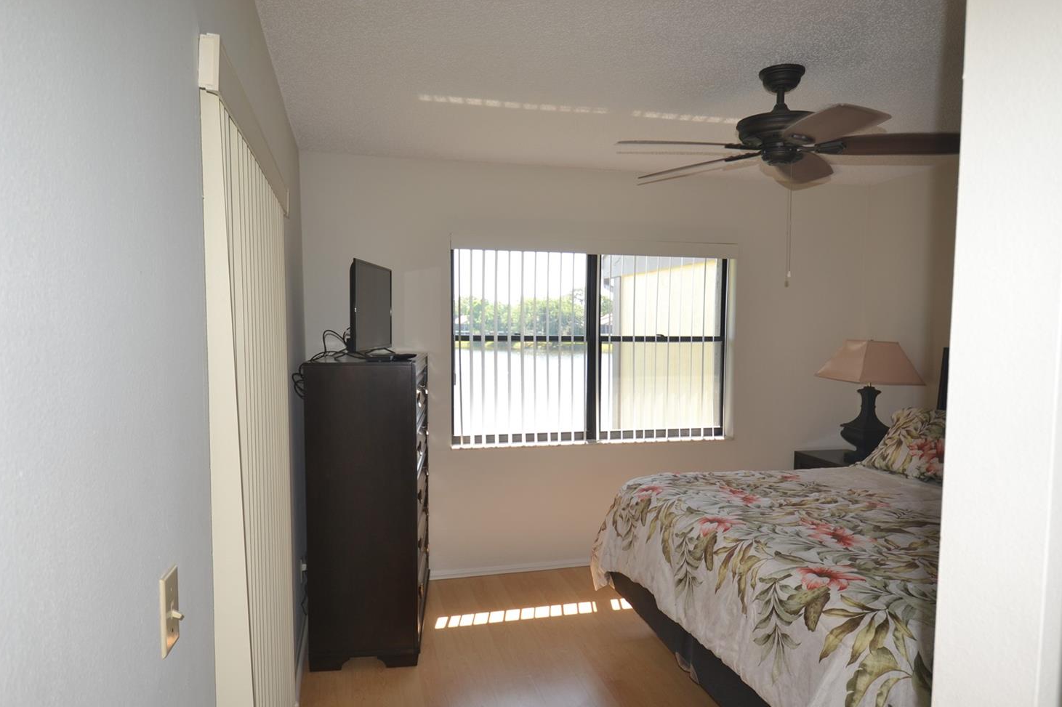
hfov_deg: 76.1
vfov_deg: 55.0
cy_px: 373
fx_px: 678
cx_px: 552
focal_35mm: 23
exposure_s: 1/125
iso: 140
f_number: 4
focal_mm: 14
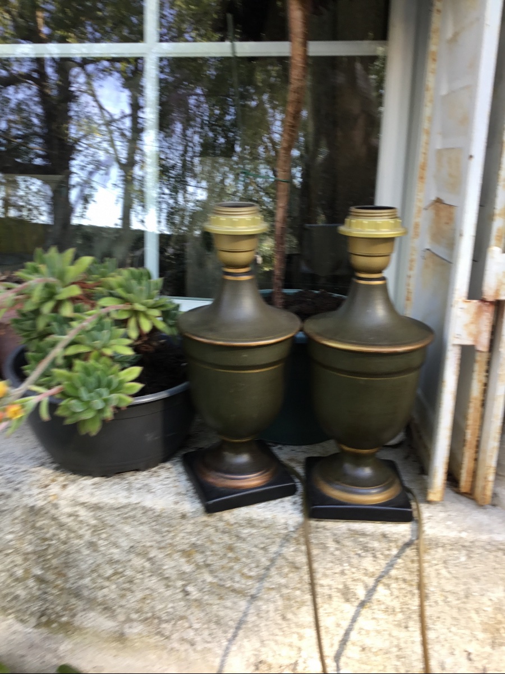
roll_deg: -1.0
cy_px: 337
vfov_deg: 58.4
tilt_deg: -14.0
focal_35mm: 31
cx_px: 252
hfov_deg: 45.4
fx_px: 603
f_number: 2.4
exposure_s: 1/50
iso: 25
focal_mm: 3.3
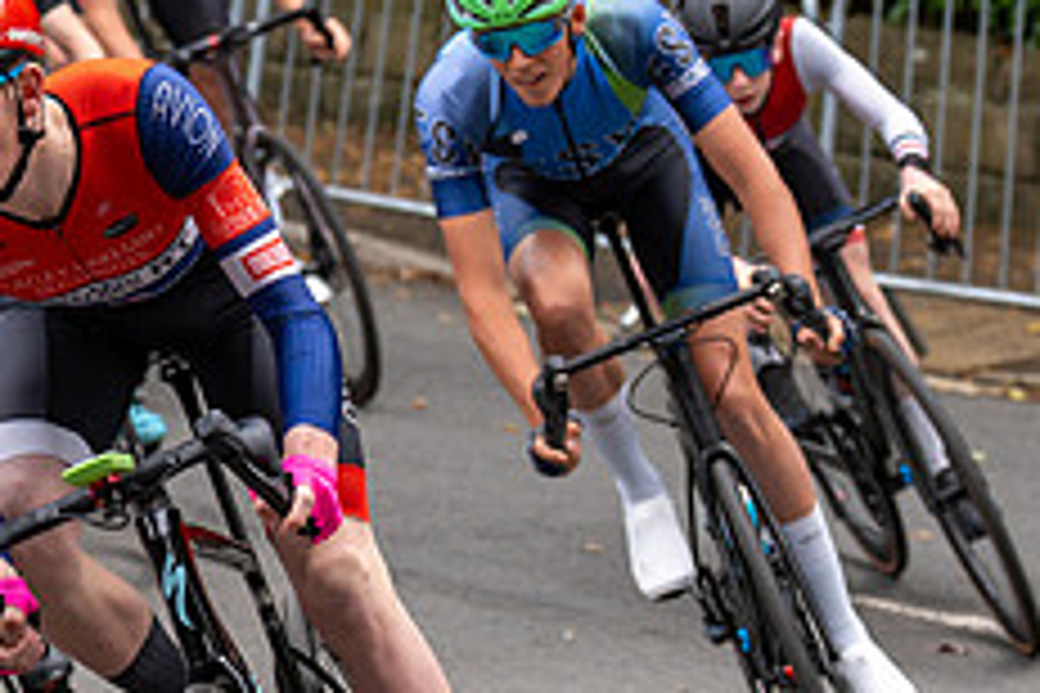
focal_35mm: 224
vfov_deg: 6.1
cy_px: -40
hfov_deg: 9.2
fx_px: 6471
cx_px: 297
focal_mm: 70
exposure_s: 1/640
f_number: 3.5
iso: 320
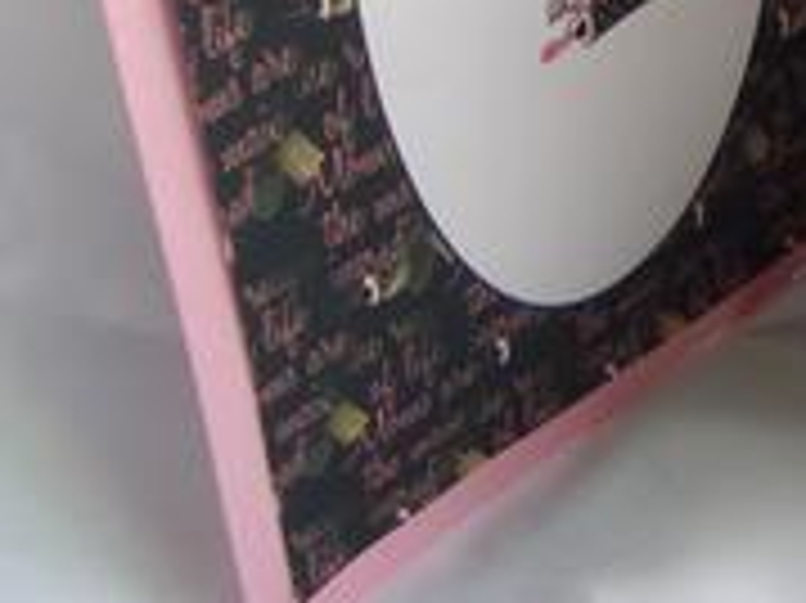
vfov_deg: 16.0
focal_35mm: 88
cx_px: 905
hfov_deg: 21.1
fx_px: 2048
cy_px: -148
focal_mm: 5.8
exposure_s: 1/100
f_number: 2.6
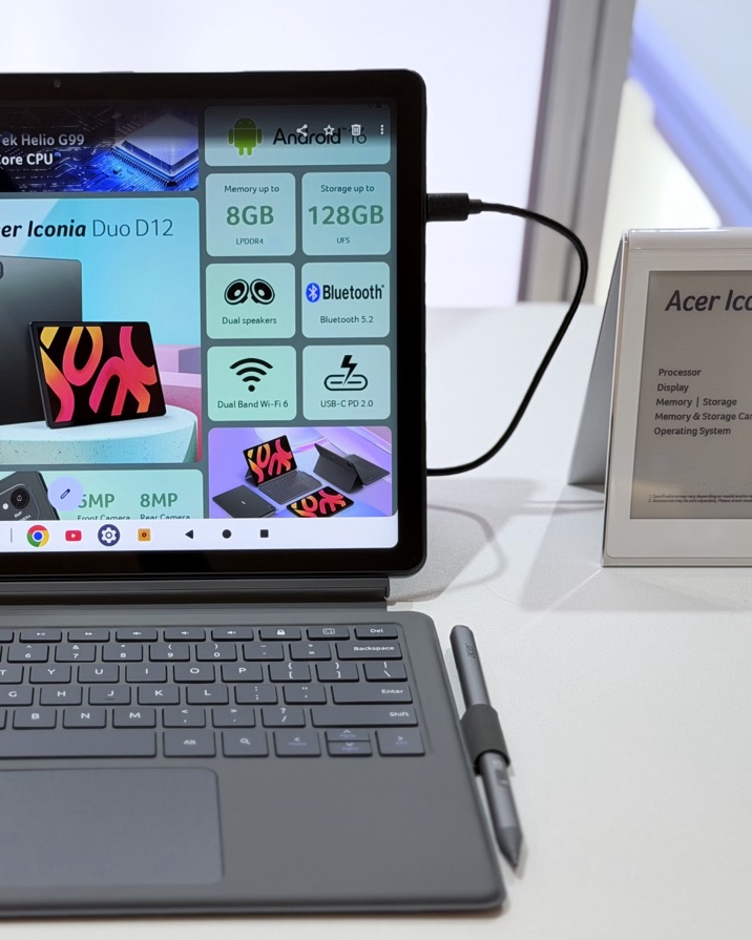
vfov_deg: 28.3
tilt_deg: -23.9
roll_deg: -0.2
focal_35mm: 67
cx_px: 191
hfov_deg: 22.6
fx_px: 1864
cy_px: 473
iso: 64
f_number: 1.78
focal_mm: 6.76
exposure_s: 1/173
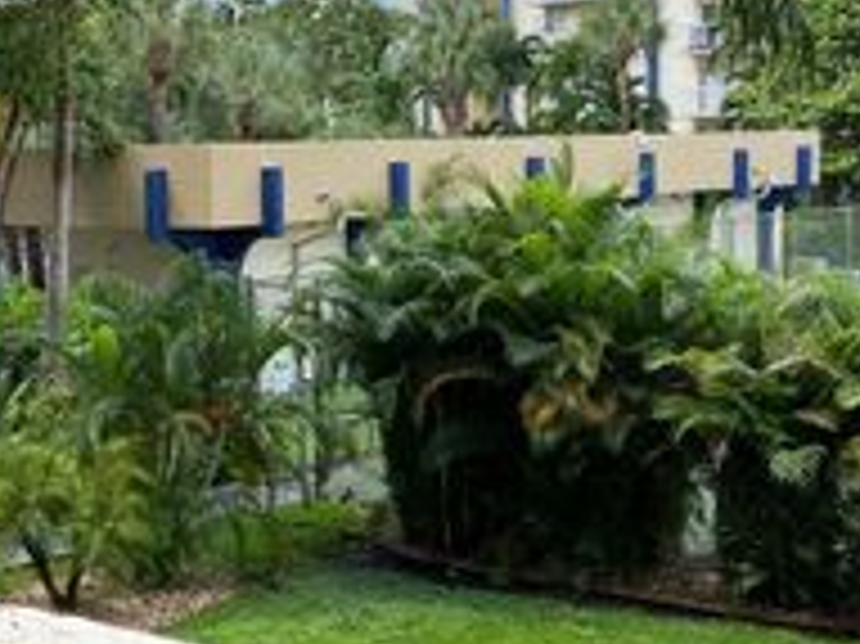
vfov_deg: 21.6
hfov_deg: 28.1
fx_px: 1688
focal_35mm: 68
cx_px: 194
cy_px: 286
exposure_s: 1/666
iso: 32
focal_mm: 4.25
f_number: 1.8
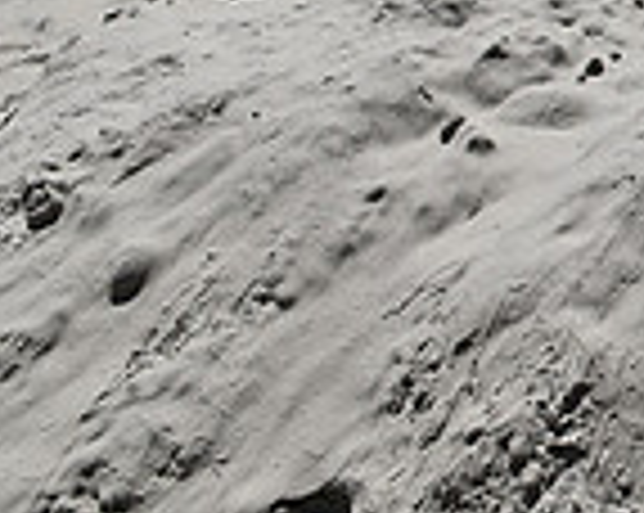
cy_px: -268
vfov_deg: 13.9
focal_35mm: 103
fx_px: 1960
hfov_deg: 15.9
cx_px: 1157
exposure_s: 1/400
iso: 100
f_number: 10
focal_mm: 18
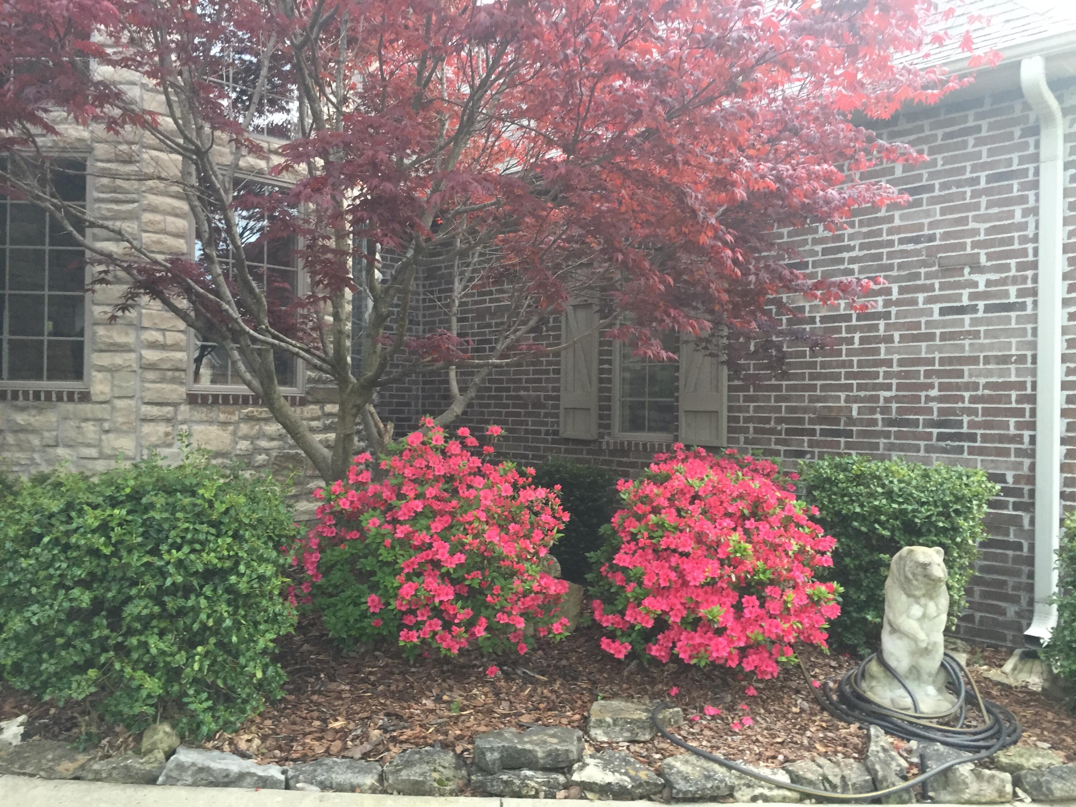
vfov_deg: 48.2
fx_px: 901
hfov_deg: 61.7
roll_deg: -2.0
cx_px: 538
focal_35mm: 29
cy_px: 404
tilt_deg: +1.1
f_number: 2.2
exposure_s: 1/30
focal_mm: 4.15
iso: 100
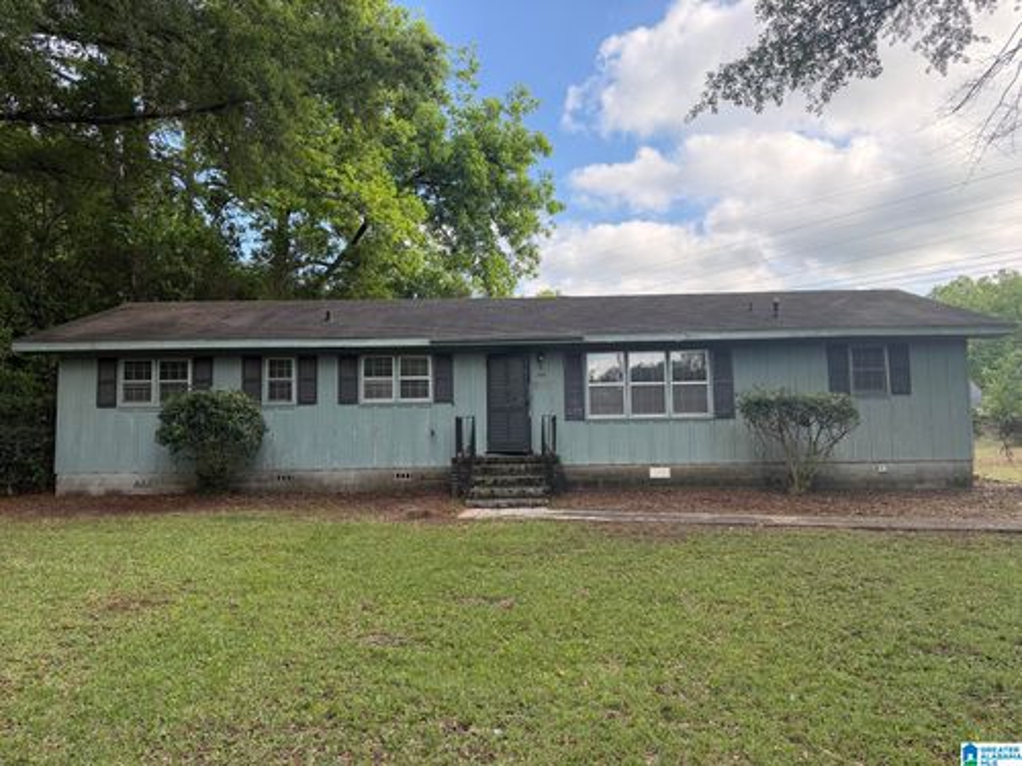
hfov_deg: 71.6
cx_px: 511
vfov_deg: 56.8
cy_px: 383
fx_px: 709
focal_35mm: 24
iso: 100
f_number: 1.78
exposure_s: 1/1174
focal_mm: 6.76
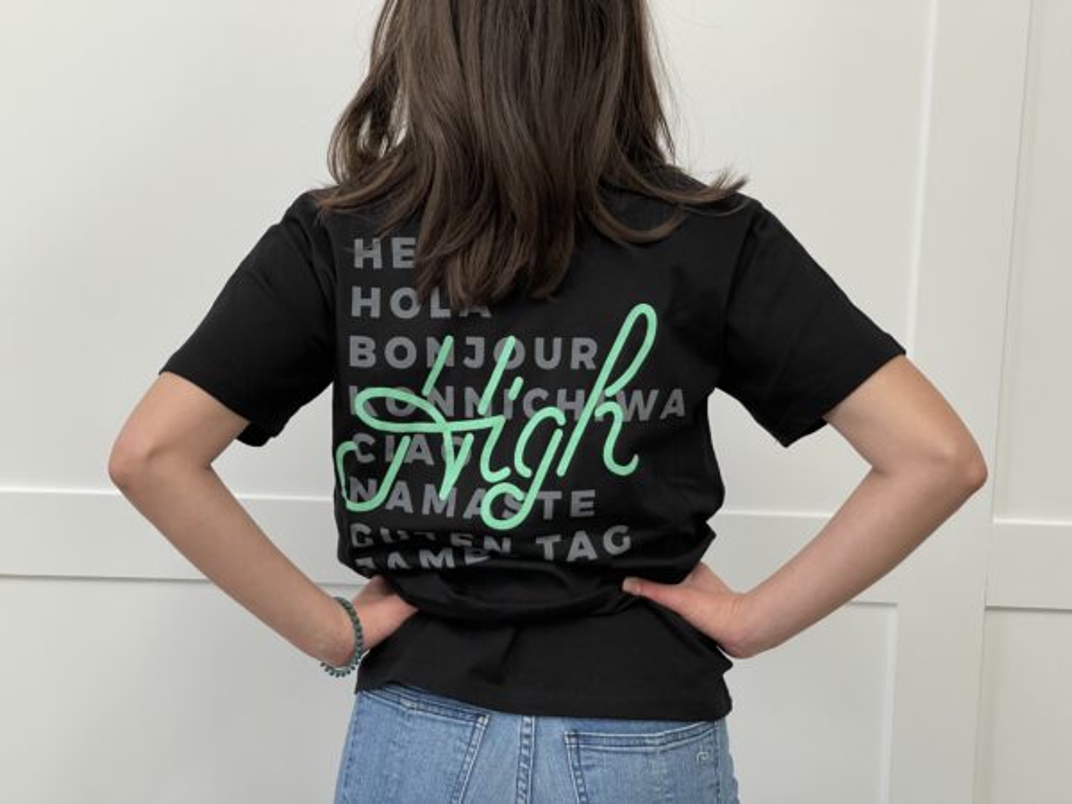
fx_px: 1982
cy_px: 402
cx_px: 536
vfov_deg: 22.9
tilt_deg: -11.0
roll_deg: -1.8
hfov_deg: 30.3
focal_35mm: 64
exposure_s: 1/121
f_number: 2.2
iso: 125
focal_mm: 7.5
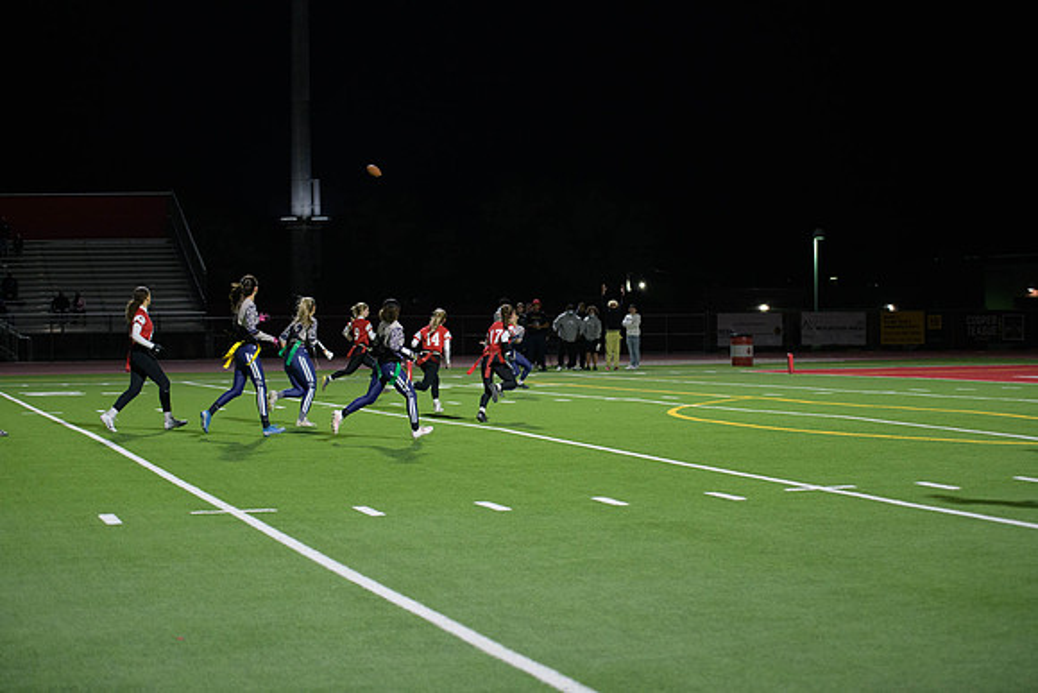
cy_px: 346
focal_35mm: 70
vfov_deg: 19.5
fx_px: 2019
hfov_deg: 28.8
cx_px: 519
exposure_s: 1/640
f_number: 2.8
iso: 2800
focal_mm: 70
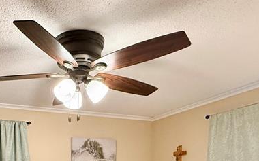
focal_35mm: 40
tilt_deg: -2.0
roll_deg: -0.2
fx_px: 282
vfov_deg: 27.8
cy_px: 196
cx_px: 51
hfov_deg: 46.6
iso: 400
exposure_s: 1/120
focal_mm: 2.22
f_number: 2.2
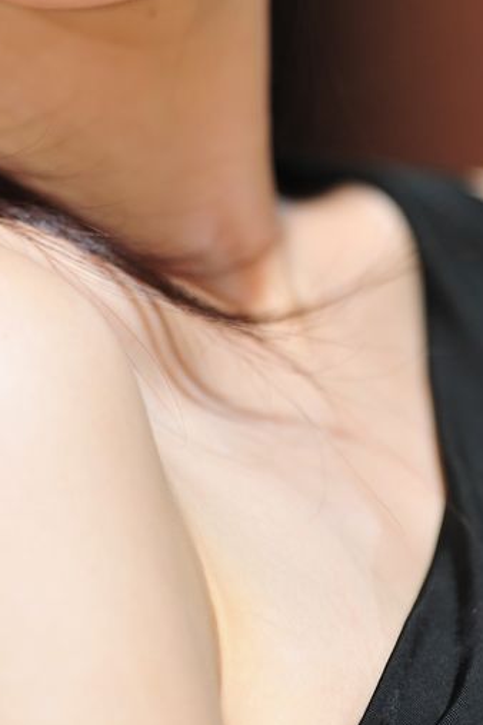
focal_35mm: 757
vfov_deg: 2.7
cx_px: 137
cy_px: -13
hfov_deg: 1.8
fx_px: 15233
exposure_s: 1/320
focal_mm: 200
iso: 100
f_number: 2
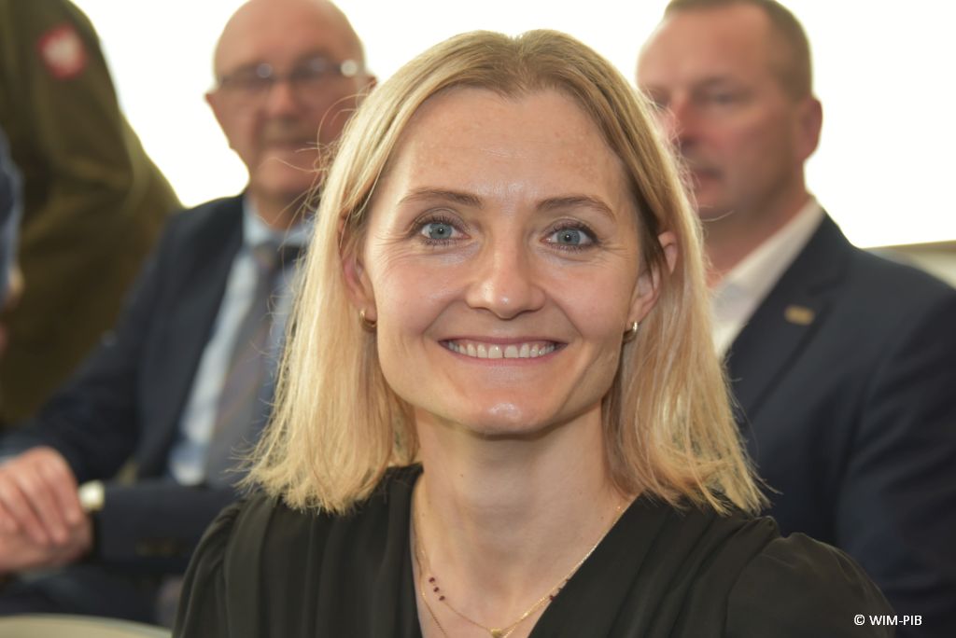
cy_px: 319
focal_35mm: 92
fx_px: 2444
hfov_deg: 22.1
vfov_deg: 14.9
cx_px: 478
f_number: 5.3
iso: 800
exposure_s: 1/100
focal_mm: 92
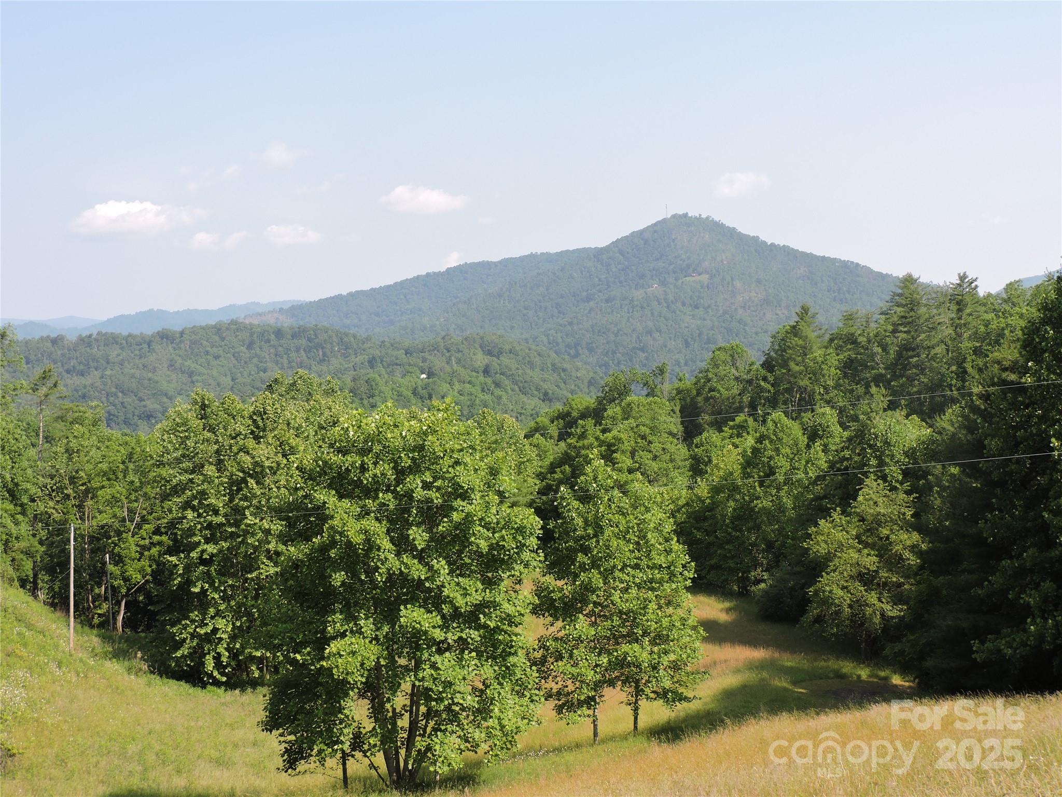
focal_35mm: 43
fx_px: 1319
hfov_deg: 43.9
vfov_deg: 33.6
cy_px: 398
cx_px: 531
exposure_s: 1/500
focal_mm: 7.7
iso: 100
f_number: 3.4
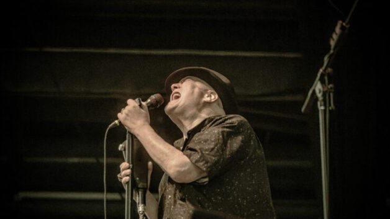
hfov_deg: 5.1
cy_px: 123
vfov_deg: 2.8
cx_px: 194
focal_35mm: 427
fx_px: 4415
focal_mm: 400
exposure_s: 1/200
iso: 4000
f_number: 8
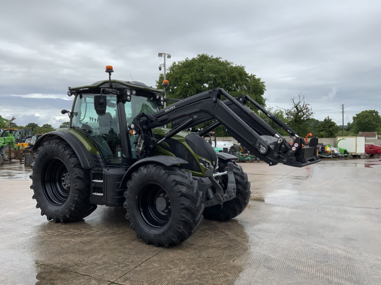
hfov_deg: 61.7
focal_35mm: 29
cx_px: 190
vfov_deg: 48.2
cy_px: 142
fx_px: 319
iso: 16
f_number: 1.8
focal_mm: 3
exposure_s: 1/1675
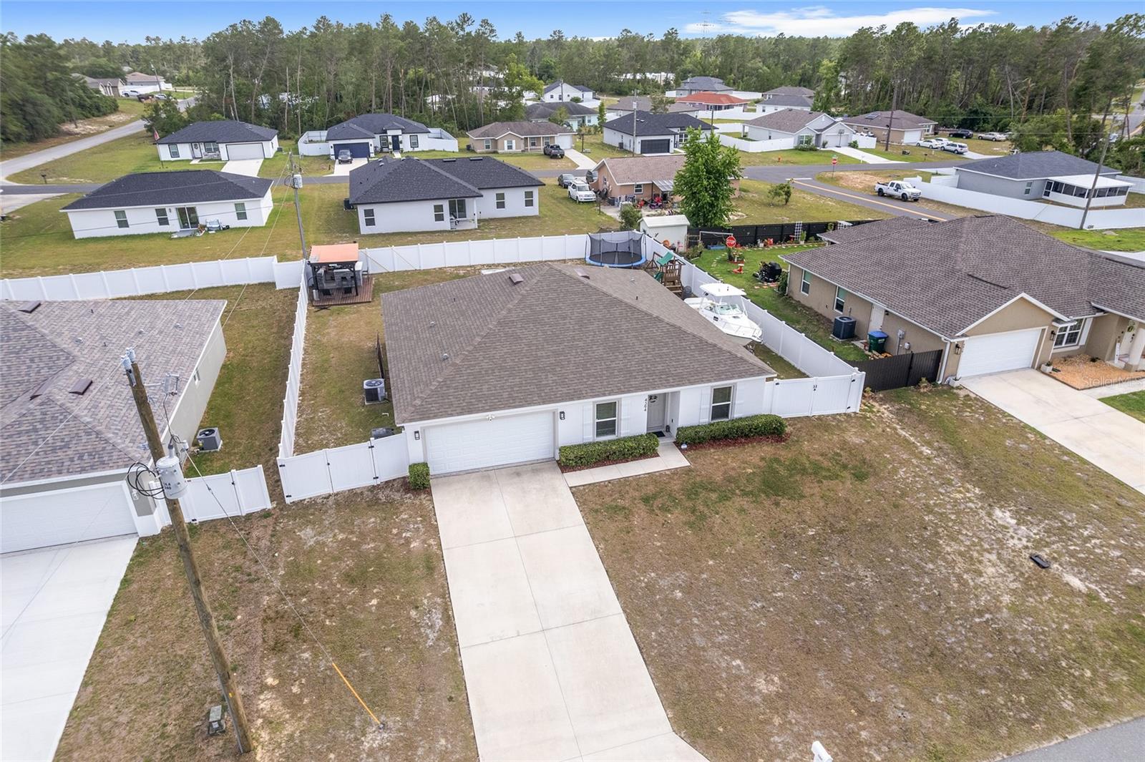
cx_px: 572
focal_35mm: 22
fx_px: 699
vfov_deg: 57.2
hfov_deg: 78.6
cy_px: 381
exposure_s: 1/1500
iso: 140
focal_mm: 8.38
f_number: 2.8
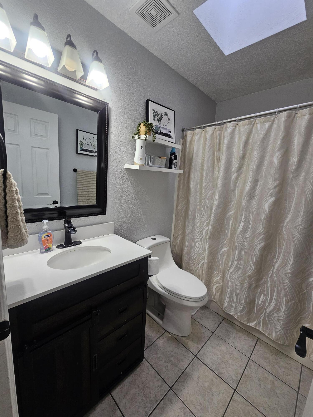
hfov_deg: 89.9
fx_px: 157
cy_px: 208
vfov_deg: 106.2
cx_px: 156
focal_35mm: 13
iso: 160
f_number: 2.2
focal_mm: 2.2
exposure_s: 1/60
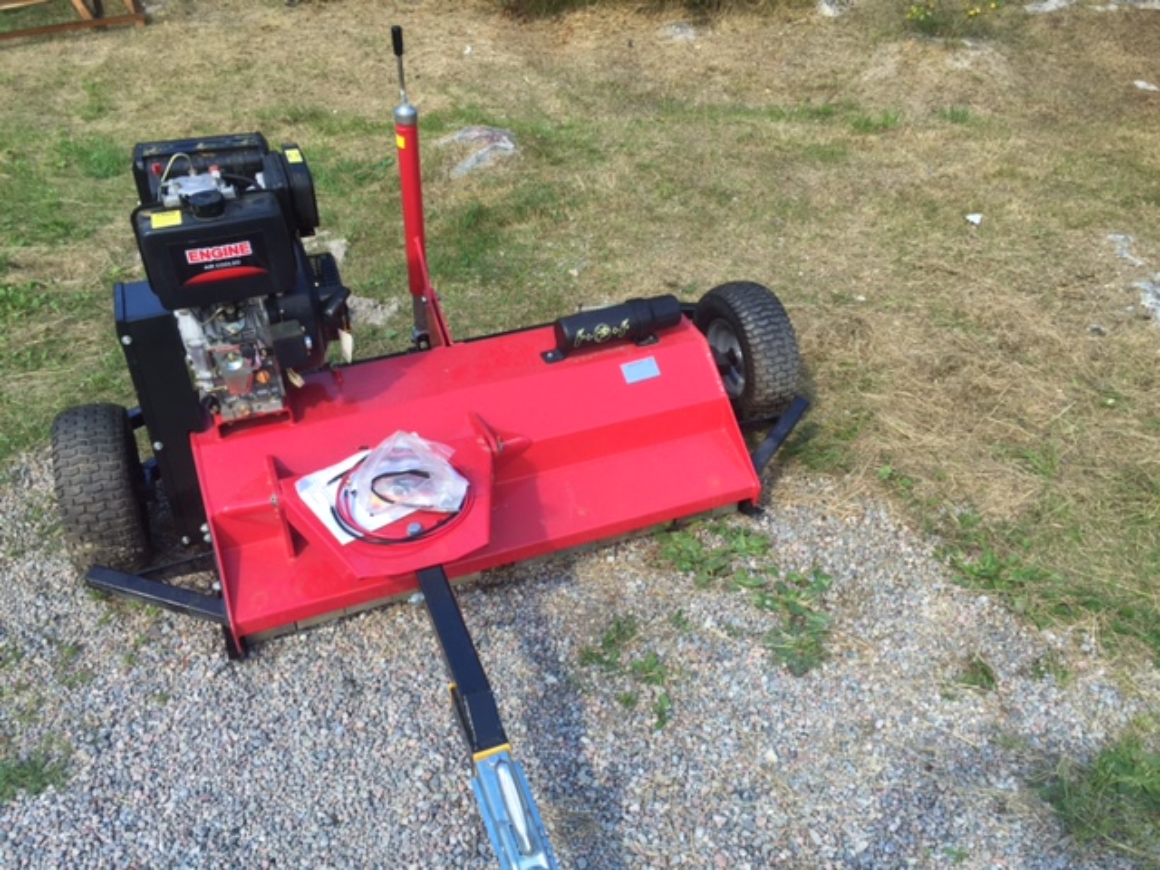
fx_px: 972
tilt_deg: -31.4
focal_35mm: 29
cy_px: 435
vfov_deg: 48.2
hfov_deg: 61.7
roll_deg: -1.1
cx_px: 580
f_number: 2.2
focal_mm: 4.15
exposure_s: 1/271
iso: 32
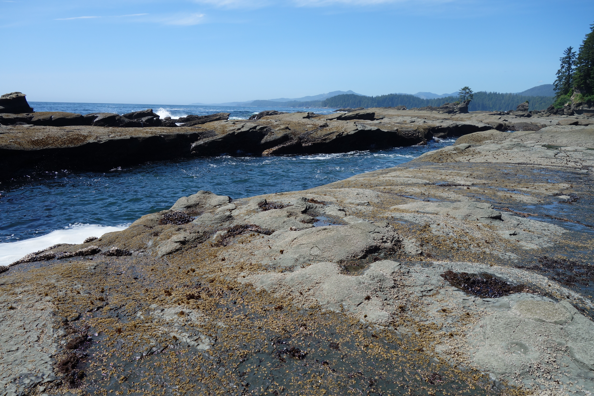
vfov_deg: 46.4
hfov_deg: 65.5
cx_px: 297
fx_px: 462
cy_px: 198
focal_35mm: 28
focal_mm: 10.4
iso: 125
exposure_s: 1/500
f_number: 5.6
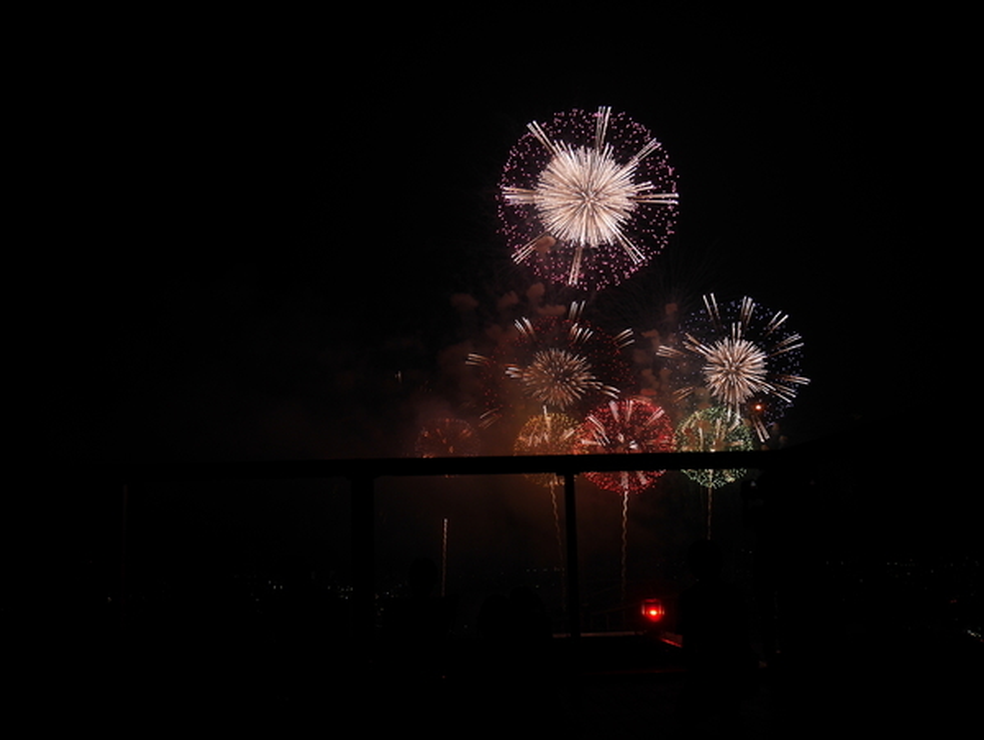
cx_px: 492
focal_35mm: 40
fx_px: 1138
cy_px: 370
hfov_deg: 46.8
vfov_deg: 36.0
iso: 320
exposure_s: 1/60
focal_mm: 20
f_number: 4.6
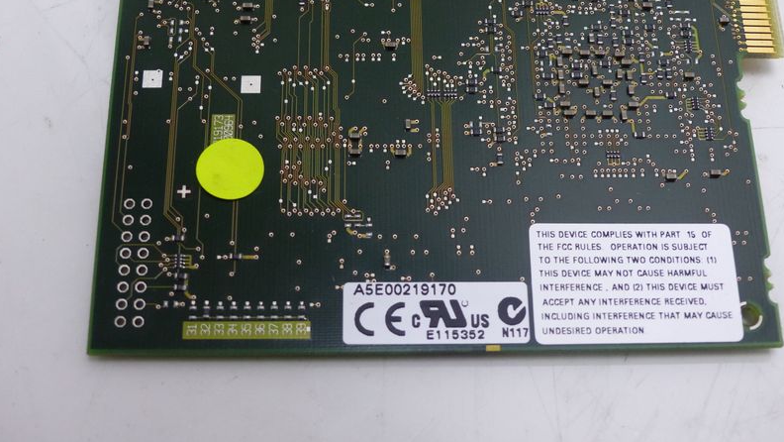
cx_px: 391
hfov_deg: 37.8
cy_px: 178
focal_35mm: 55
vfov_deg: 21.8
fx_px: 1144
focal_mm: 9.1
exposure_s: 1/60
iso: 250
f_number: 2.8
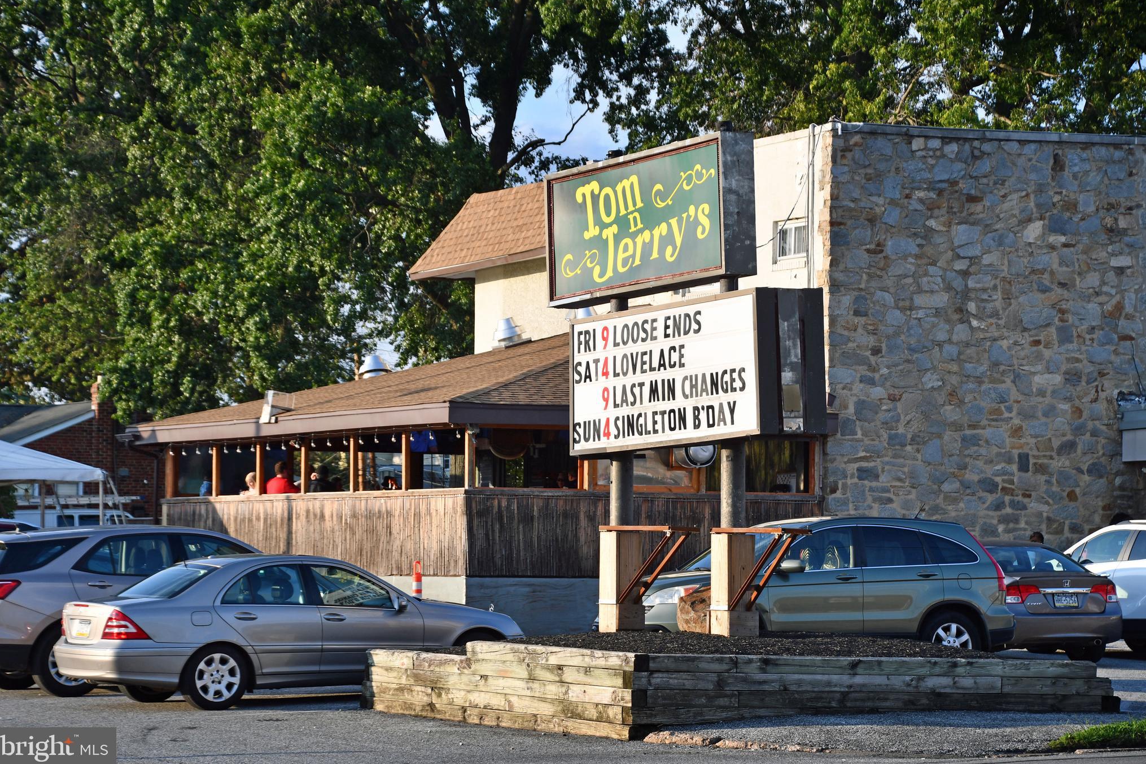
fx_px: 3597
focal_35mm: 113
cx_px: 569
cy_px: 383
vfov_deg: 12.1
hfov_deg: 18.1
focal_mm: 75
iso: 200
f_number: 5.6
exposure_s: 1/500
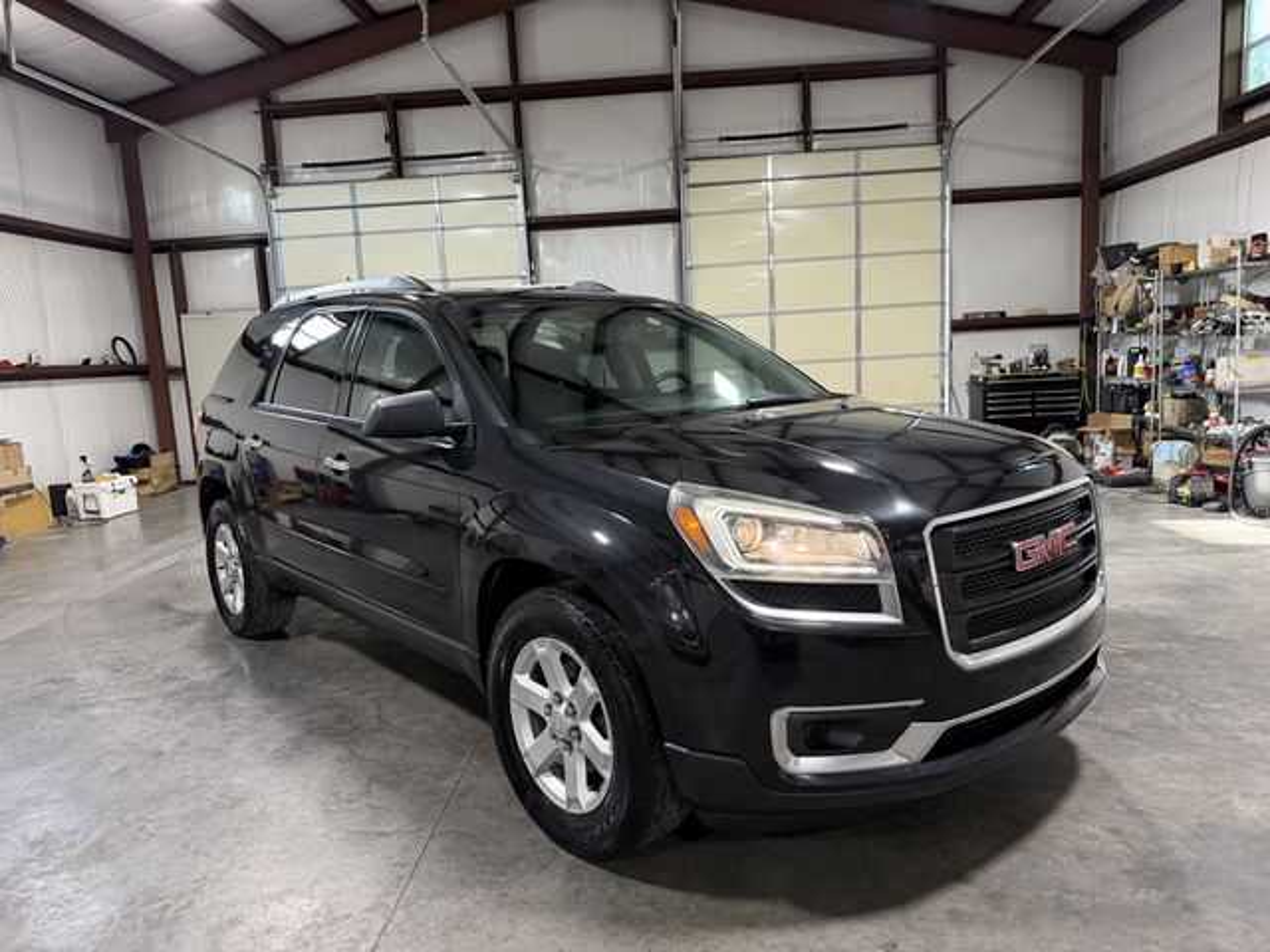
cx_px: 635
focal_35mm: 24
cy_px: 476
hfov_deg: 71.6
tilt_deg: -8.3
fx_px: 881
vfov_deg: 56.8
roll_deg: +3.2
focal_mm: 6.76
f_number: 1.78
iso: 200
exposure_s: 1/60
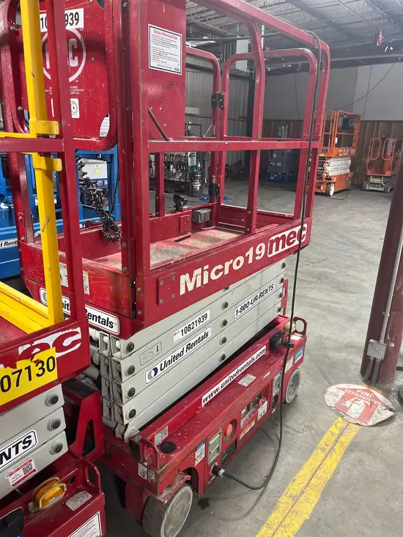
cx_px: 202
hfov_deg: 53.1
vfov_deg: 67.3
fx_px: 403
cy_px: 268
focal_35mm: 26
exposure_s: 1/60
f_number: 1.6
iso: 200
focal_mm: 5.1
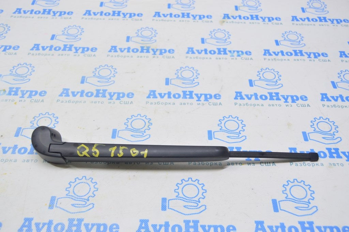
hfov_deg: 49.6
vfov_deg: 34.2
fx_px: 378
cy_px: 116
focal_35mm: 39
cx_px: 174
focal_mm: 26
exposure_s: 1/20
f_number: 5.6
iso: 400
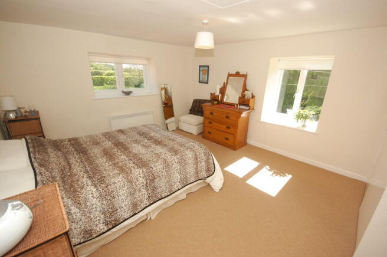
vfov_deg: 77.2
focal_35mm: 15
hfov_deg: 100.4
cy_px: 128
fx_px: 161
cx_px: 194
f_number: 6.3
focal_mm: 10
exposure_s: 1/160
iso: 400
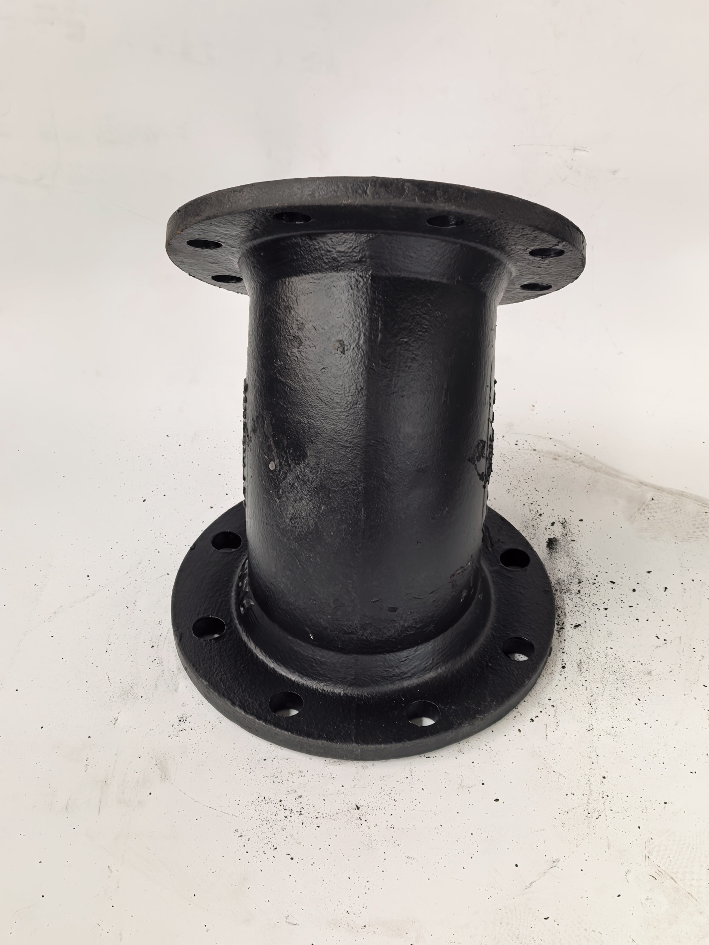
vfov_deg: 41.2
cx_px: 354
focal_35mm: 46
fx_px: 1256
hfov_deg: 31.5
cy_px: 472
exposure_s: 1/100
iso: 320
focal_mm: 8.5
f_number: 2
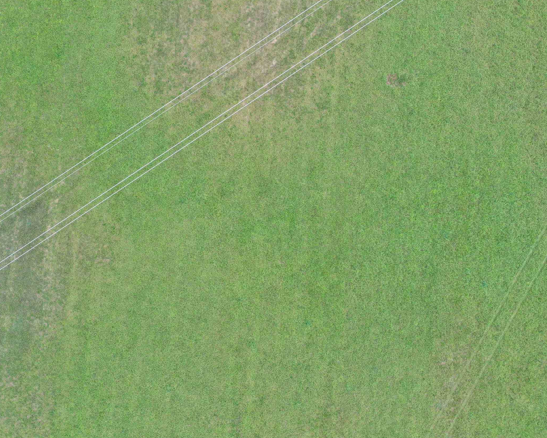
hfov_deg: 46.7
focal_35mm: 39
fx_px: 631
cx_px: 230
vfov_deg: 38.1
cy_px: 188
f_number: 4
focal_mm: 10.26
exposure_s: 1/120
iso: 100
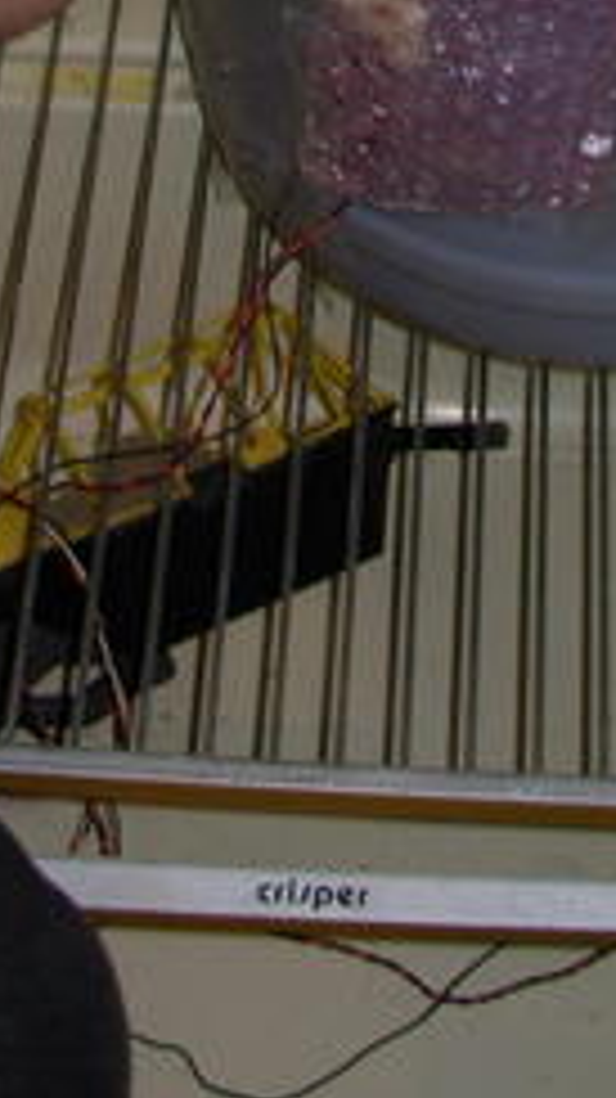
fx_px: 2966
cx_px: 306
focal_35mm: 102
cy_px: -238
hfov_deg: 11.9
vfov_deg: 19.6
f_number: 2.9
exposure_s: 1/32
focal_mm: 6.3
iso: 50
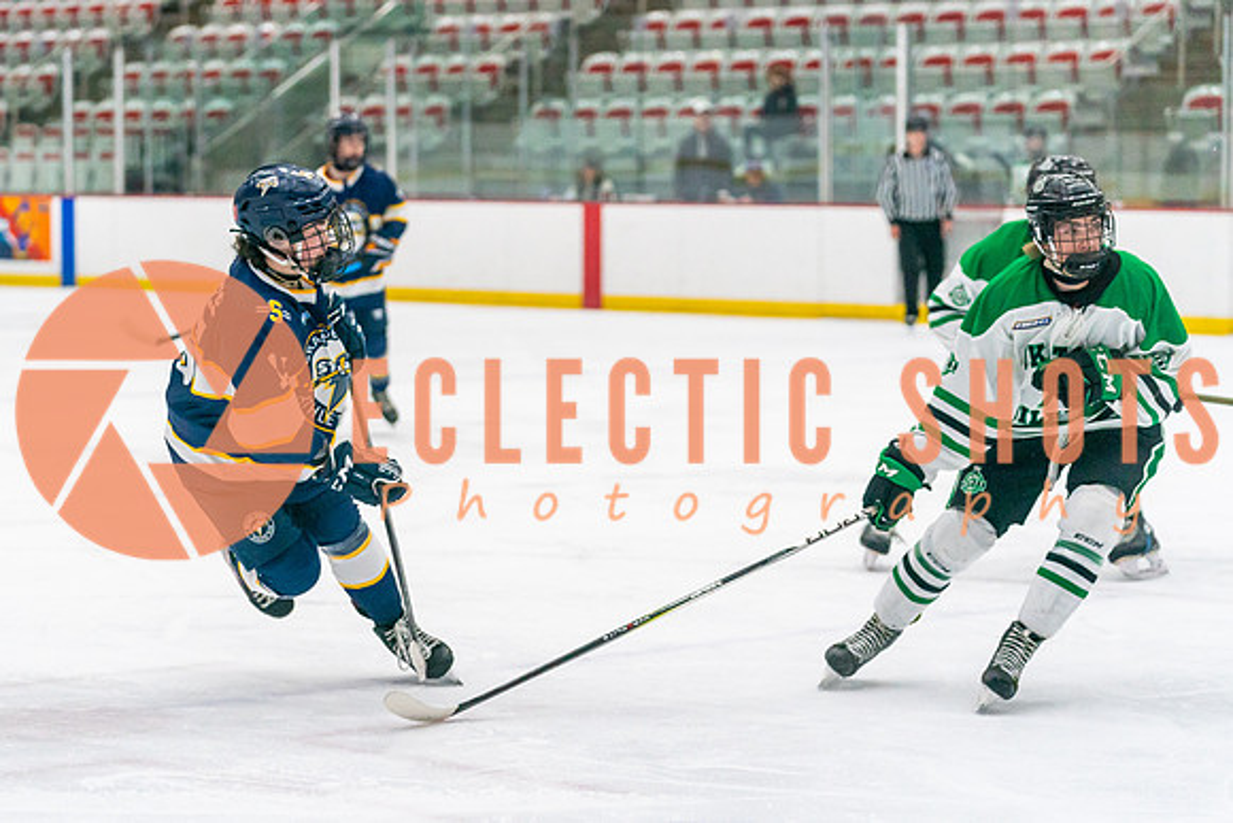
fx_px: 3748
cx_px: 496
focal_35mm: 109
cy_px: 492
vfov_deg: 12.5
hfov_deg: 18.7
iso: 3200
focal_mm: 88
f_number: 2.8
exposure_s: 1/1250
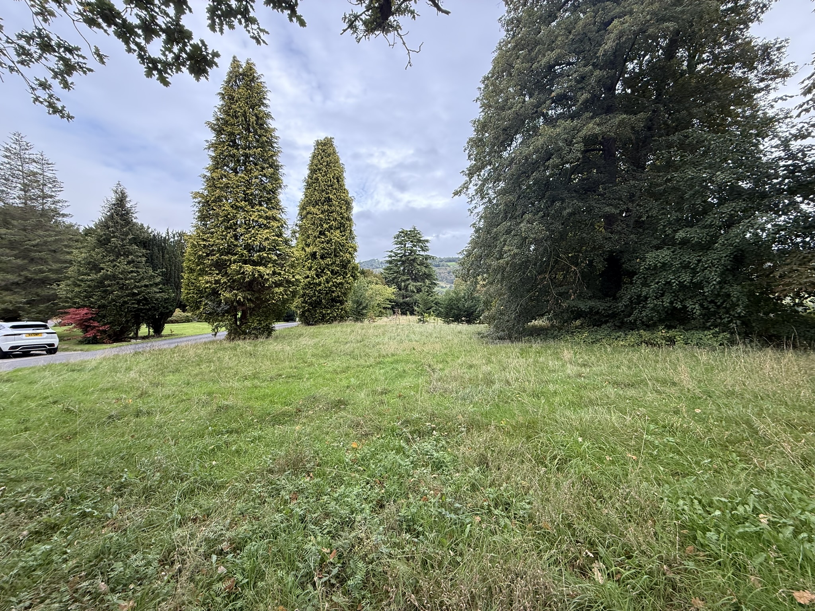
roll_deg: +0.4
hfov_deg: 102.1
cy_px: 306
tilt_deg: -0.5
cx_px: 408
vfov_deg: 85.7
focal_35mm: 14
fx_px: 330
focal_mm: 2.22
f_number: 2.2
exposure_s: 1/297
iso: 64
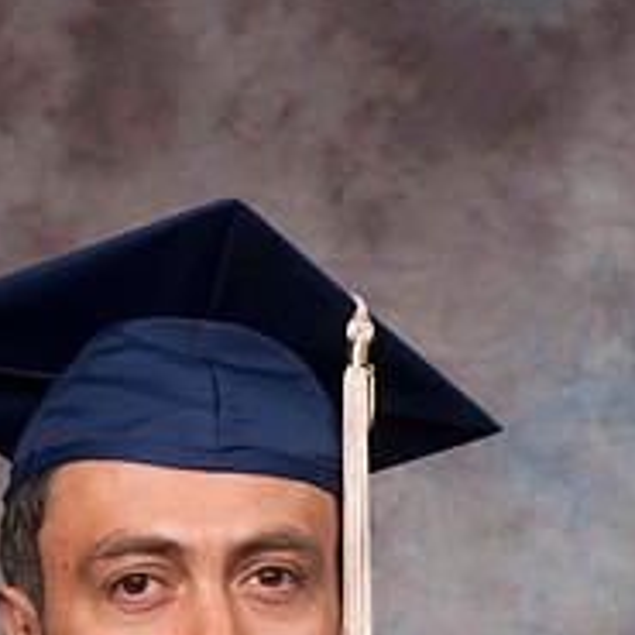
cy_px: 752
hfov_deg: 8.1
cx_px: 170
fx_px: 4504
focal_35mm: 217
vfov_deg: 8.0
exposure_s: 1/60
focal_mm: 70
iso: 200
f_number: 5.6
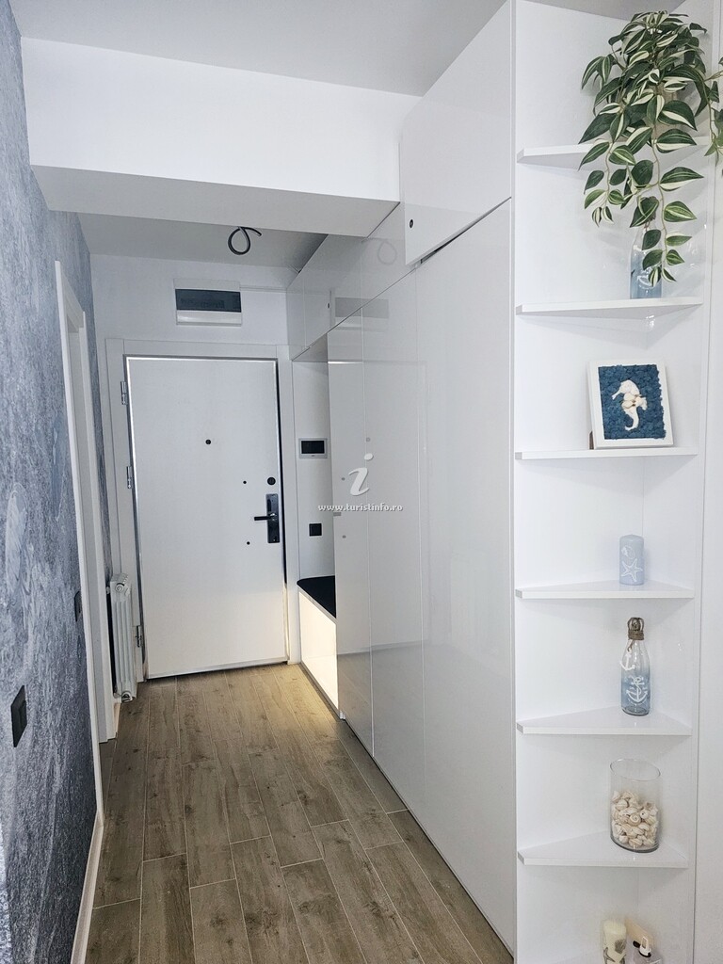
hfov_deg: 58.9
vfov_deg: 73.9
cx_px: 362
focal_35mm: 23
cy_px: 482
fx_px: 641
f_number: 1.7
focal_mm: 6.3
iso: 125
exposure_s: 1/50
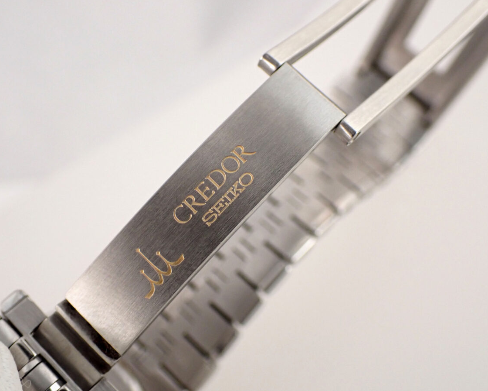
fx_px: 664
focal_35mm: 46
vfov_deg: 32.7
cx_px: 229
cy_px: 195
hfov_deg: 40.3
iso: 640
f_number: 2.9
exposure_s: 1/160
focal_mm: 7.84
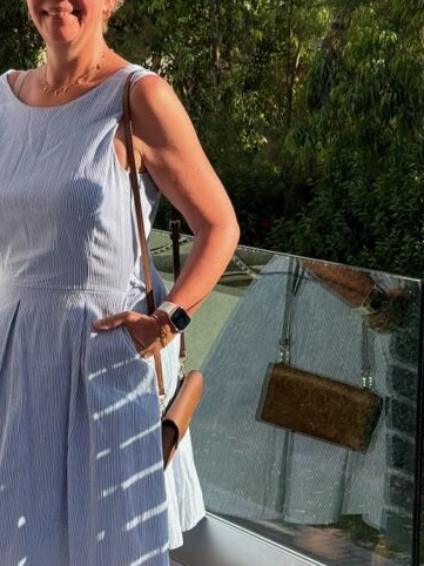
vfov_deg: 19.3
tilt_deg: -9.4
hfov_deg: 14.3
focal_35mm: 102
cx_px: 32
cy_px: 331
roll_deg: +0.0
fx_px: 1667
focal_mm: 6.76
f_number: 1.78
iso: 64
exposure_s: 1/1869
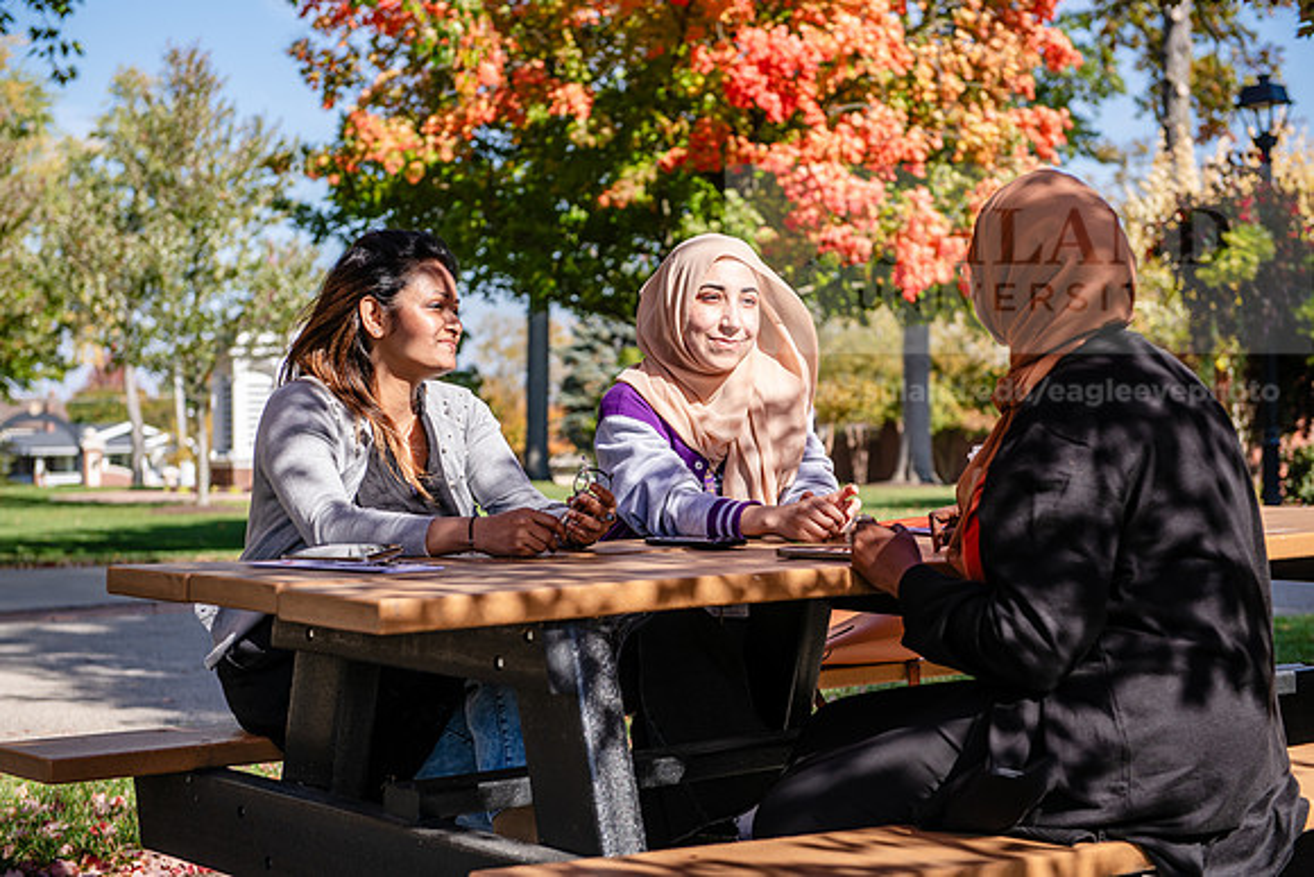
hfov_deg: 33.4
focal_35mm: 60
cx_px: 657
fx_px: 2190
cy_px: 438
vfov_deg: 22.6
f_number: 4
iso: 100
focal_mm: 60
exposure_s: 1/500
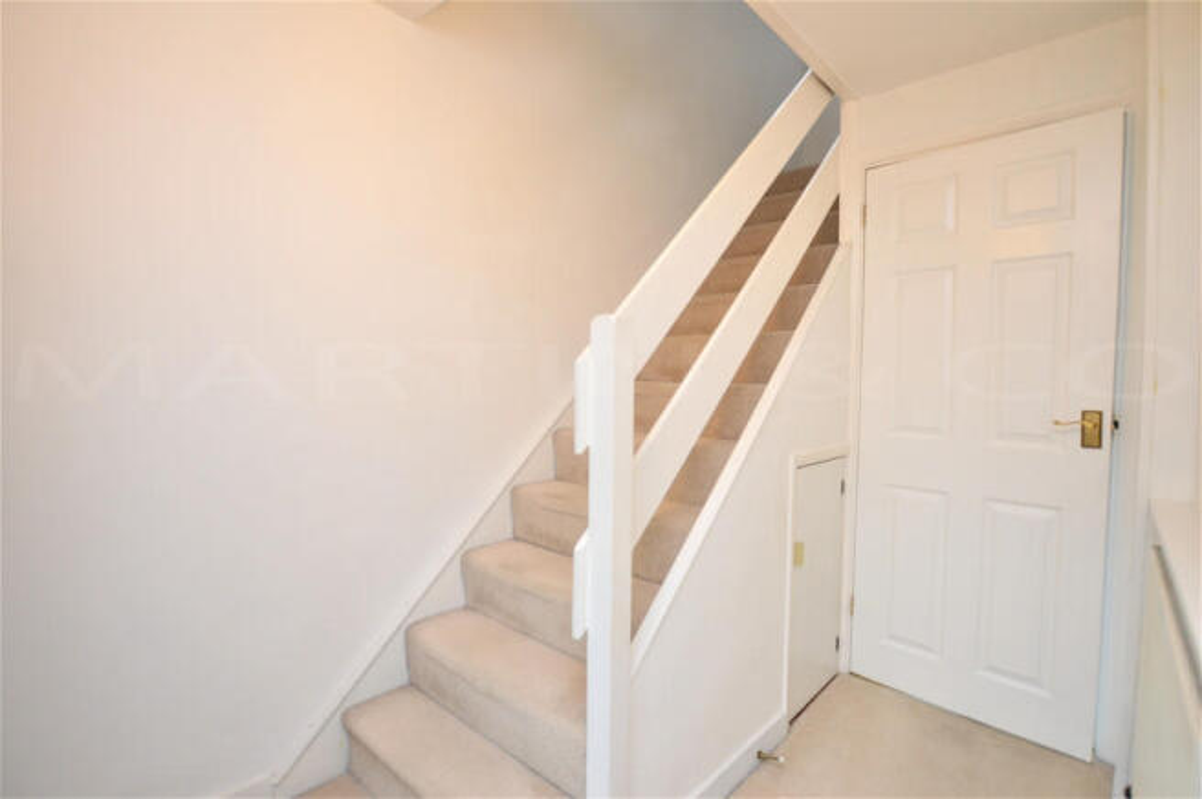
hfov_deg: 92.5
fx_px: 575
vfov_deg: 69.5
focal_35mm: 17
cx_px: 601
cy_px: 400
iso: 450
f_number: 3.5
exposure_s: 1/60
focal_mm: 11.5
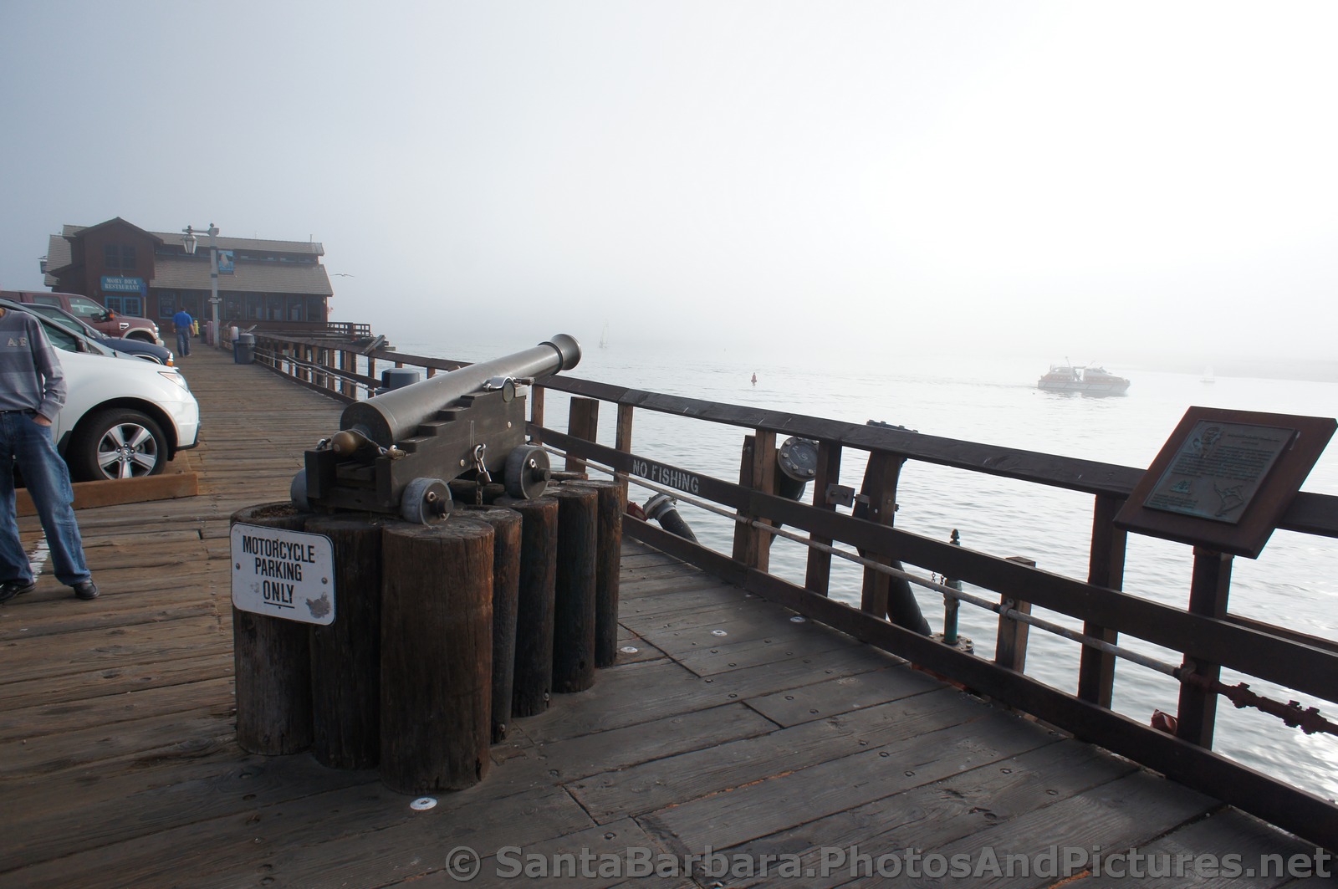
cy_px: 444
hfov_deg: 73.8
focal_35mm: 24
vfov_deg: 53.0
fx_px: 891
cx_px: 669
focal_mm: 16
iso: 200
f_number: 8
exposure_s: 1/640
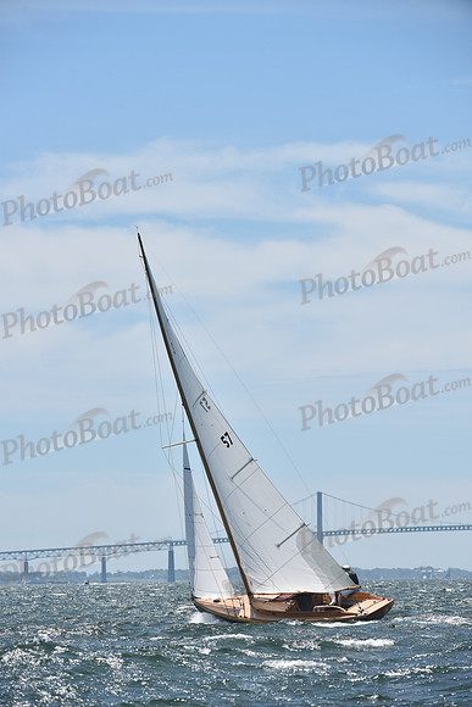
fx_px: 3931
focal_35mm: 200
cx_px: 236
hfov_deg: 6.9
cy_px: 354
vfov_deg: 10.3
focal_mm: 200
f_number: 7.1
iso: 250
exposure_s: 1/1250
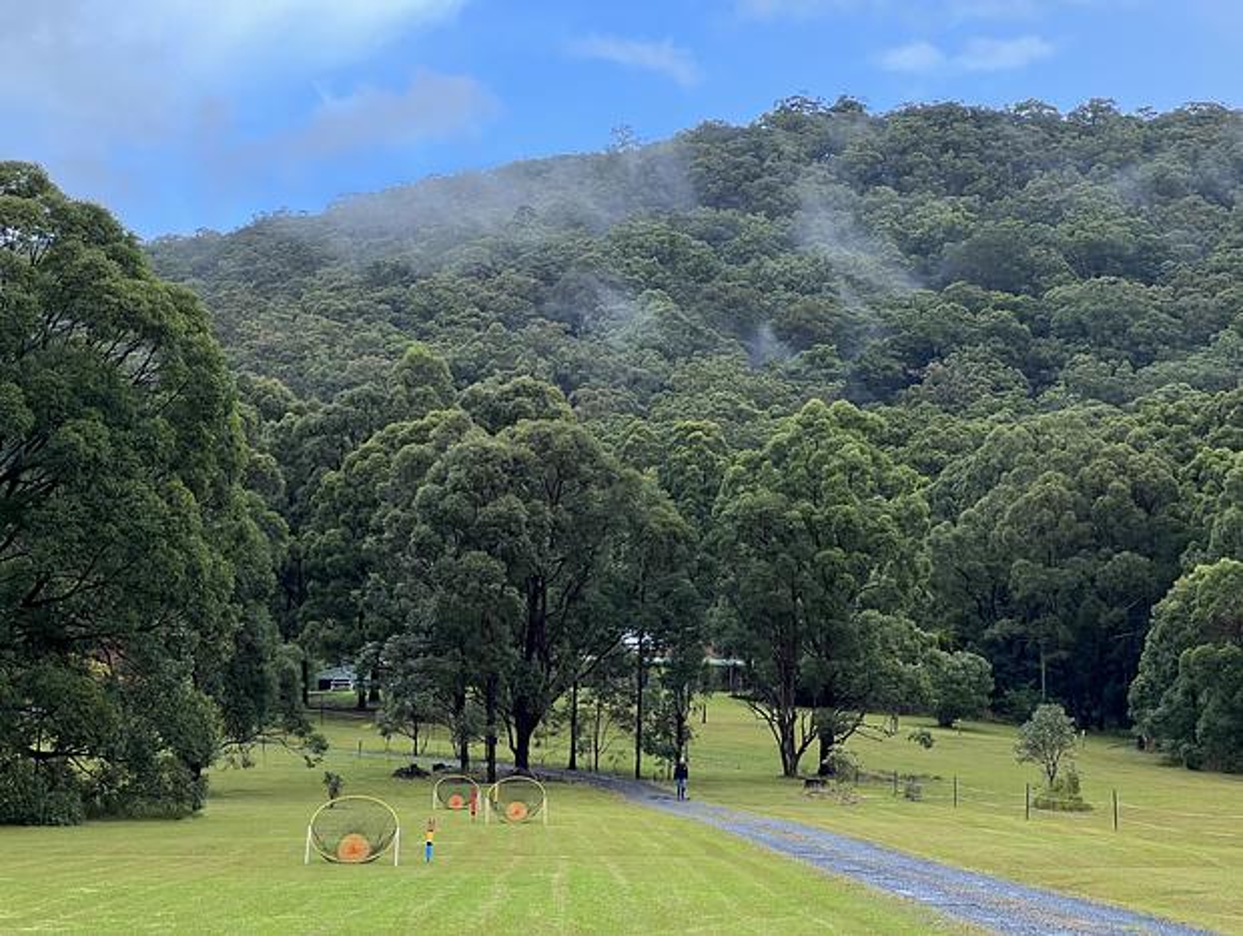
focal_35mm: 77
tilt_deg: +8.4
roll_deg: -1.8
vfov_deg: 19.2
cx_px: 622
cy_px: 468
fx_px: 2769
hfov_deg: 25.3
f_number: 2.8
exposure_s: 1/170
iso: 32
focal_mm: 9
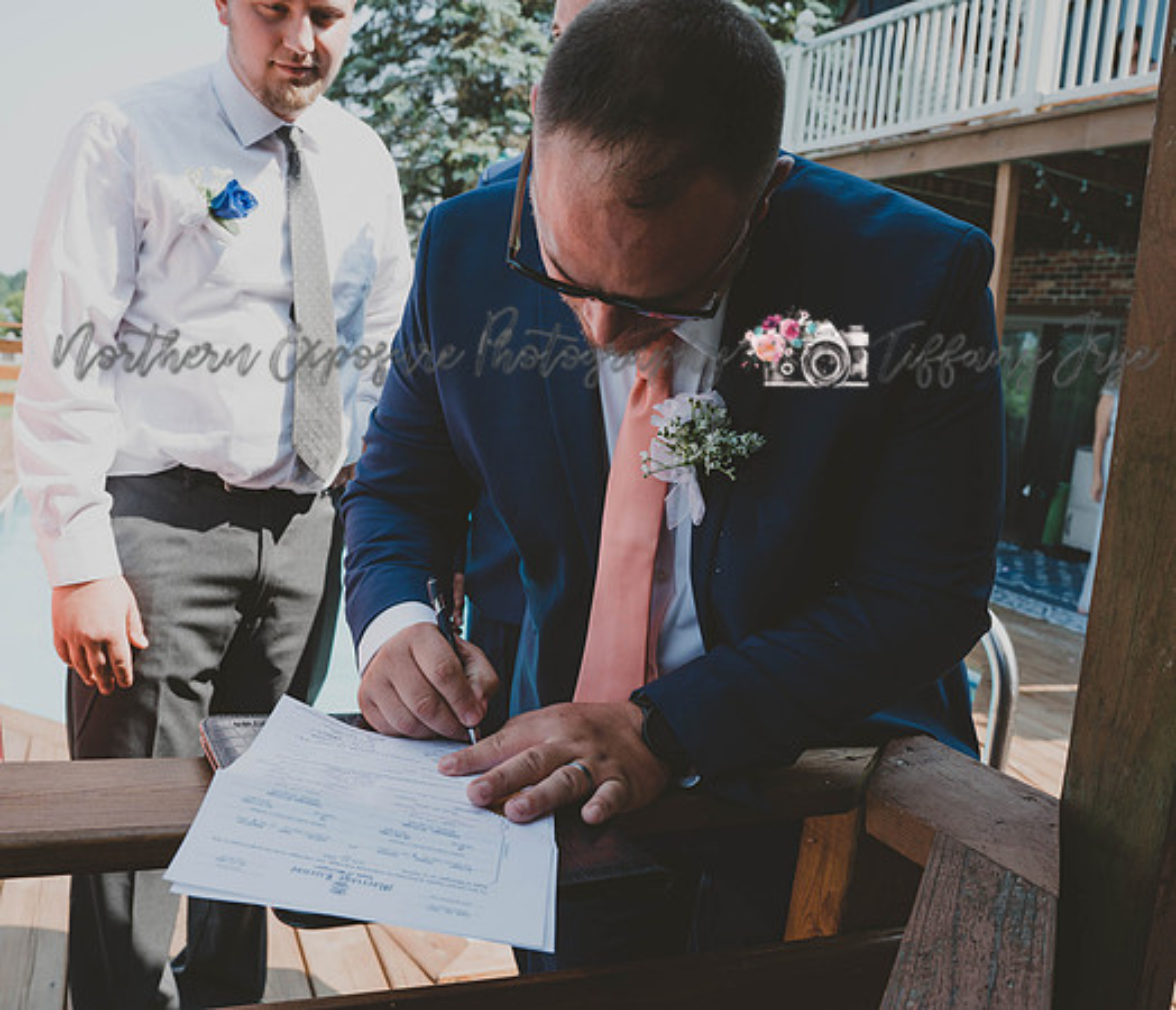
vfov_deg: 47.1
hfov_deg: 53.8
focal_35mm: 32
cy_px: 505
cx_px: 575
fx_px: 1159
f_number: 5.6
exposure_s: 1/250
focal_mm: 27.5
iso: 160
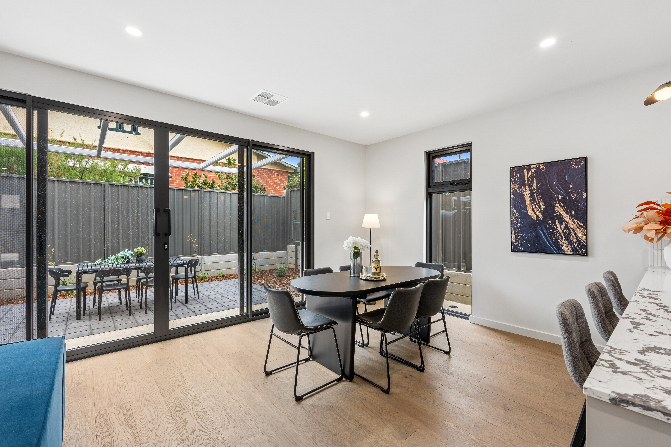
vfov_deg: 73.7
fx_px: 298
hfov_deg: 96.7
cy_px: 224
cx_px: 336
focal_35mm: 16
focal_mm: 16
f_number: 8
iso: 100
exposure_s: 1/10
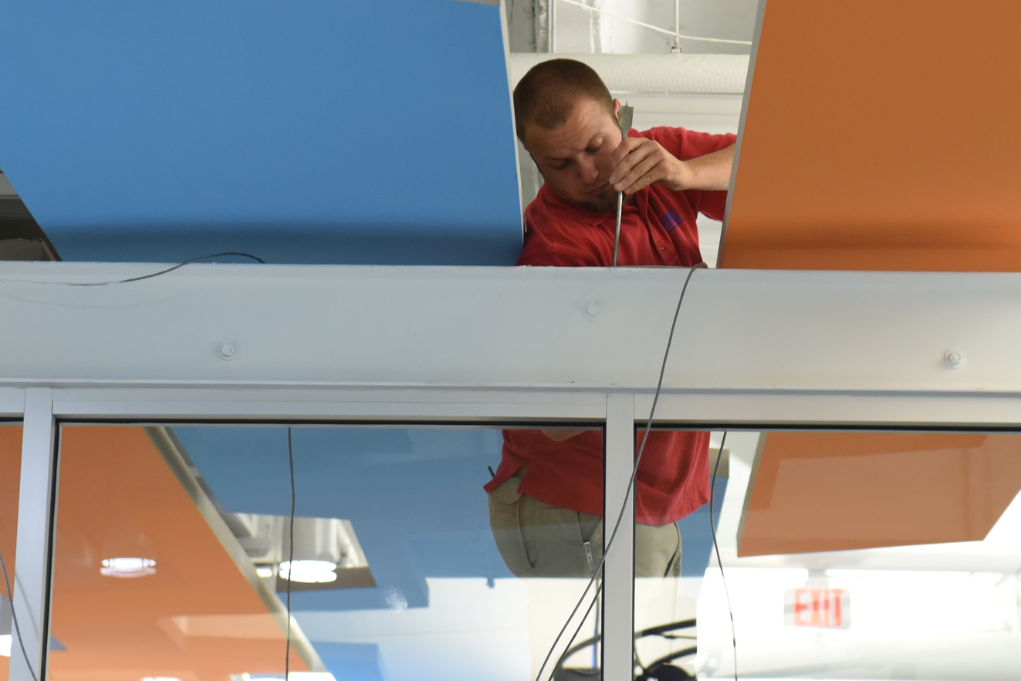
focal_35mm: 127
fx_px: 3603
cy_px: 164
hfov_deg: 16.1
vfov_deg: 10.8
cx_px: 697
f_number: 4
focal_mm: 70
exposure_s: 1/60
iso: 2000
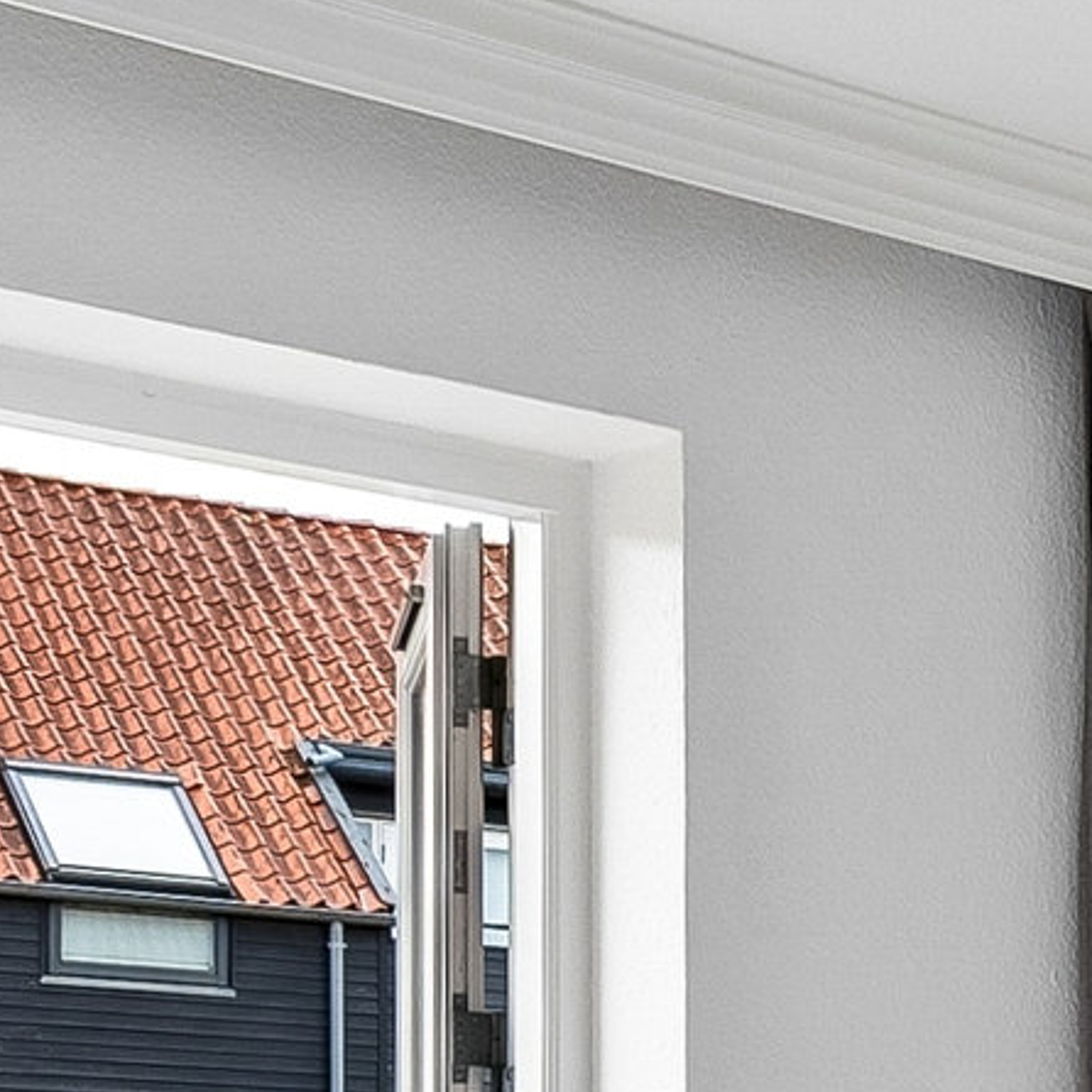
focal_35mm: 103
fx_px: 3676
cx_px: 1677
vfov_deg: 16.2
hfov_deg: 15.5
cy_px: 1315
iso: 200
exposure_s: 1/15
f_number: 10
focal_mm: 12
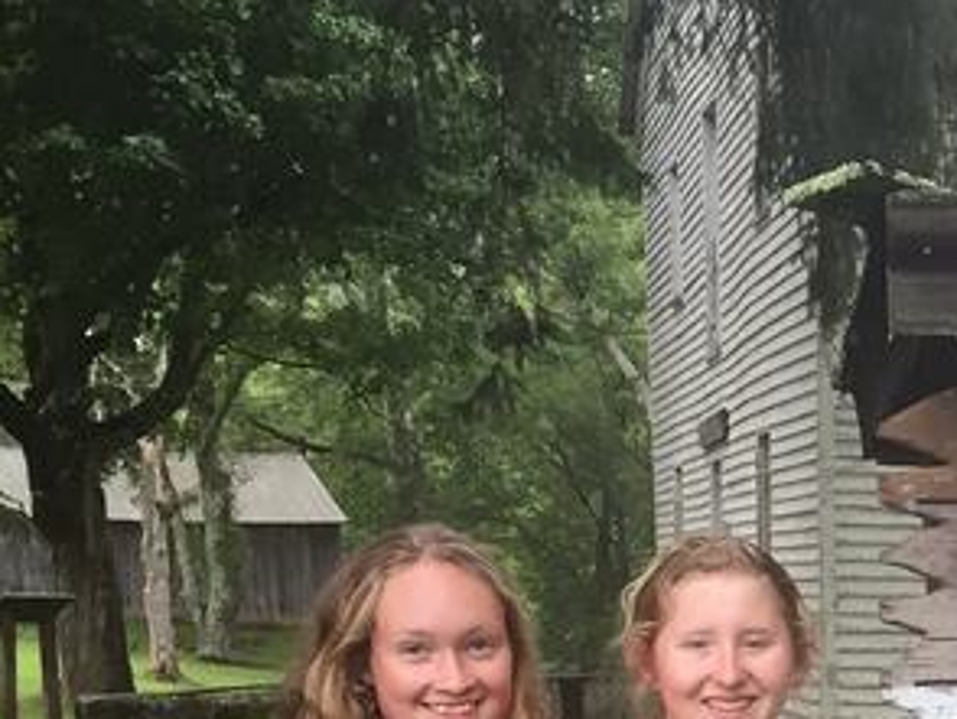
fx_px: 2546
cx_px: 1359
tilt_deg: -7.6
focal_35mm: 92
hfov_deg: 19.1
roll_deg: -2.0
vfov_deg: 15.3
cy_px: 927
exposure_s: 1/30
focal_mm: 4.15
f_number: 2.2
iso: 32
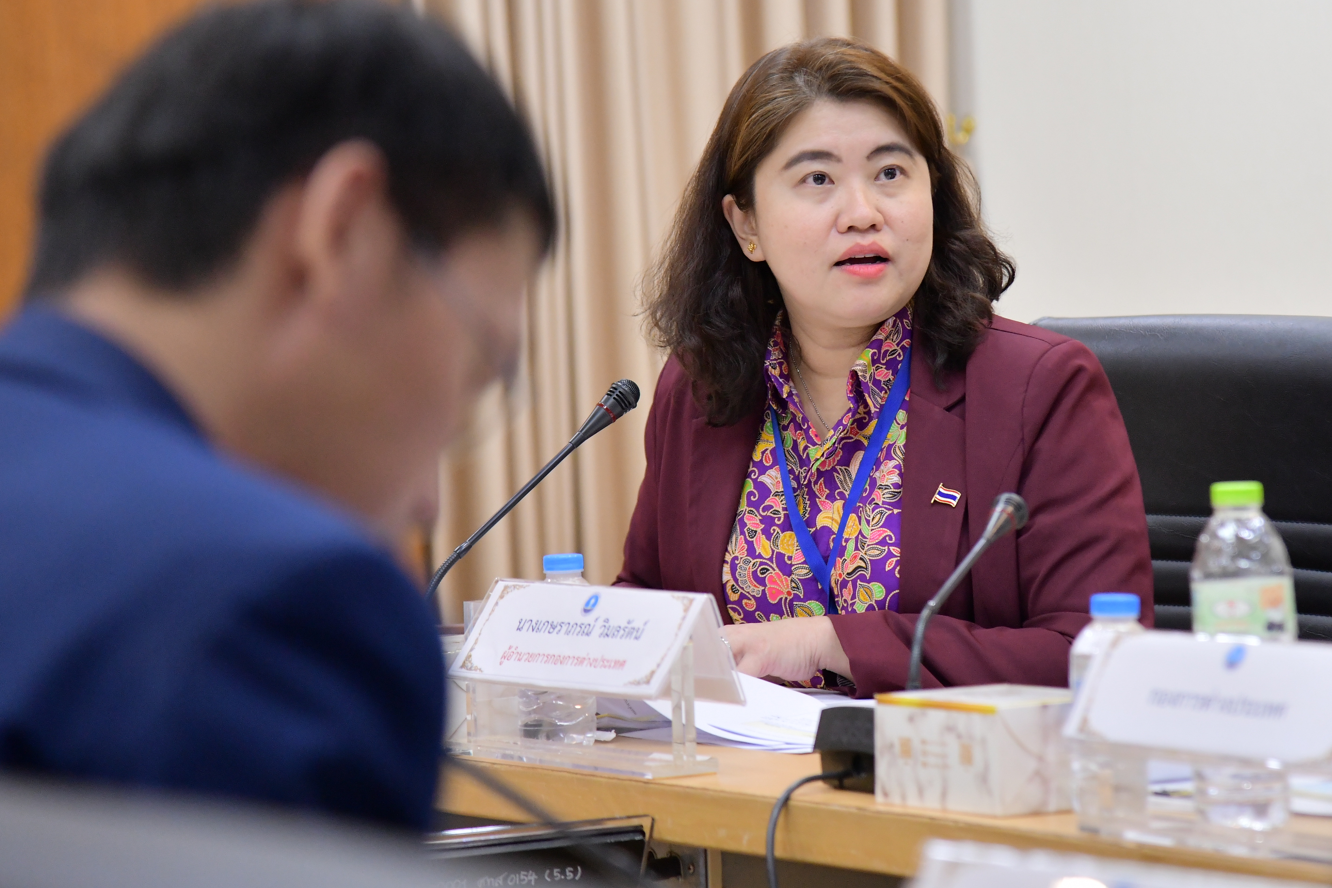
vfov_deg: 7.8
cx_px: 827
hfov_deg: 11.7
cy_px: 318
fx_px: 6474
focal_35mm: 175
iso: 2000
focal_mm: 120
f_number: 4
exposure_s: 1/200
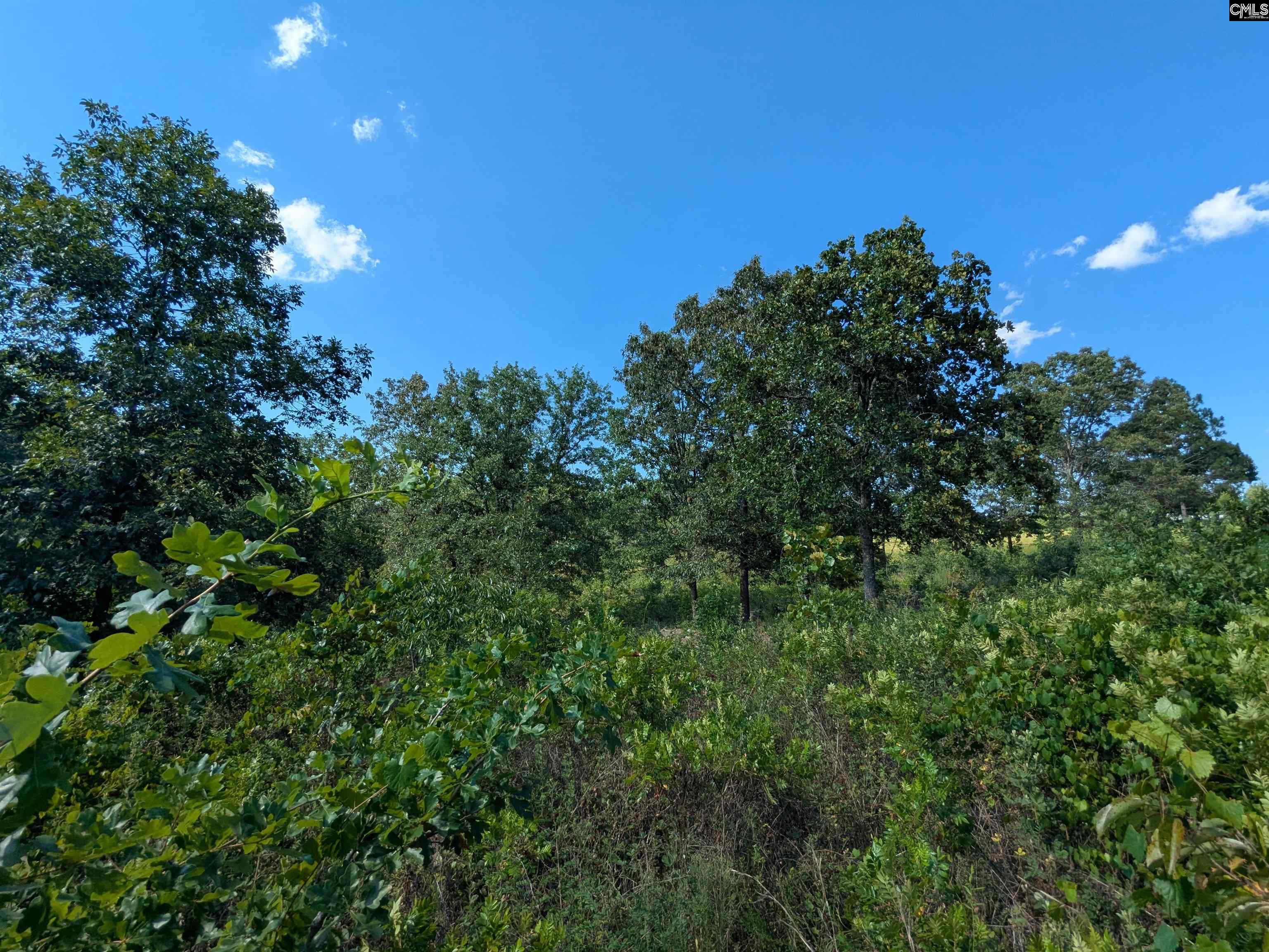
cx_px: 634
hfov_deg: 94.5
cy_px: 476
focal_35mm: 16
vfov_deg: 78.1
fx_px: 587
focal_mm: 2.35
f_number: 2.2
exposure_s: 1/1056
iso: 51
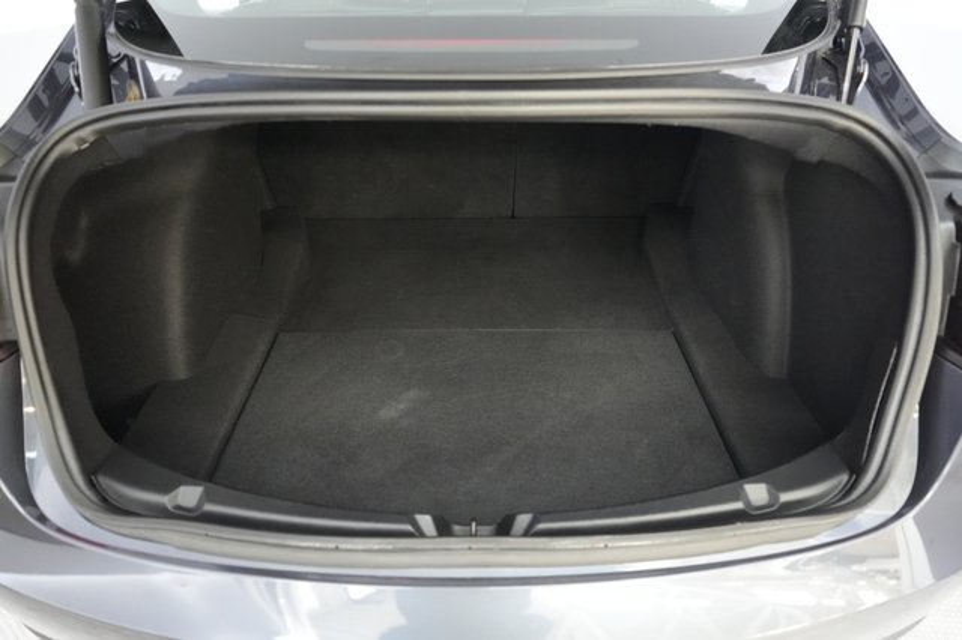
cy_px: 320
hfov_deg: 71.5
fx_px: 668
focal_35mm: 25
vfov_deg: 51.2
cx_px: 481
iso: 10000
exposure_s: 1/160
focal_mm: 25
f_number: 2.8
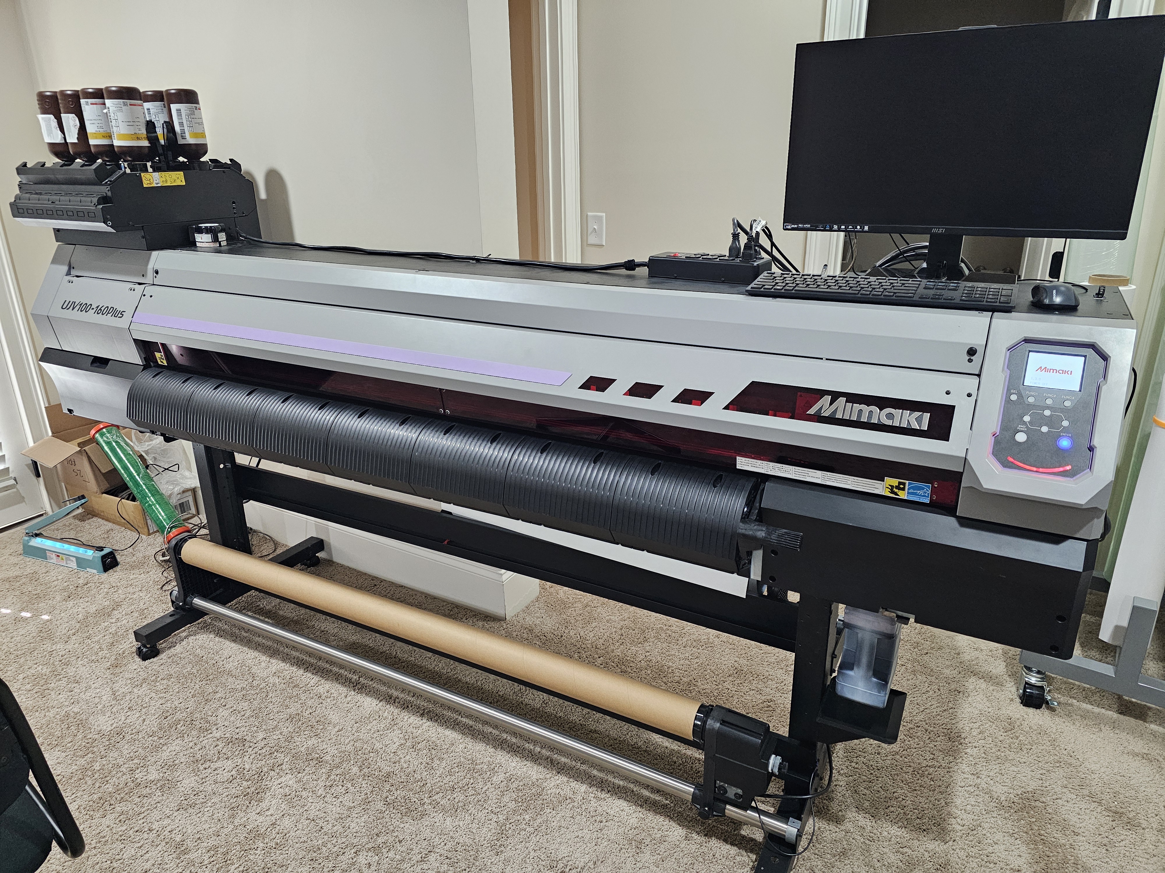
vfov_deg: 58.9
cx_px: 582
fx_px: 774
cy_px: 436
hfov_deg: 73.9
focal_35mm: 23
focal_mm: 6.3
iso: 1000
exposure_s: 1/120
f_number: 1.7
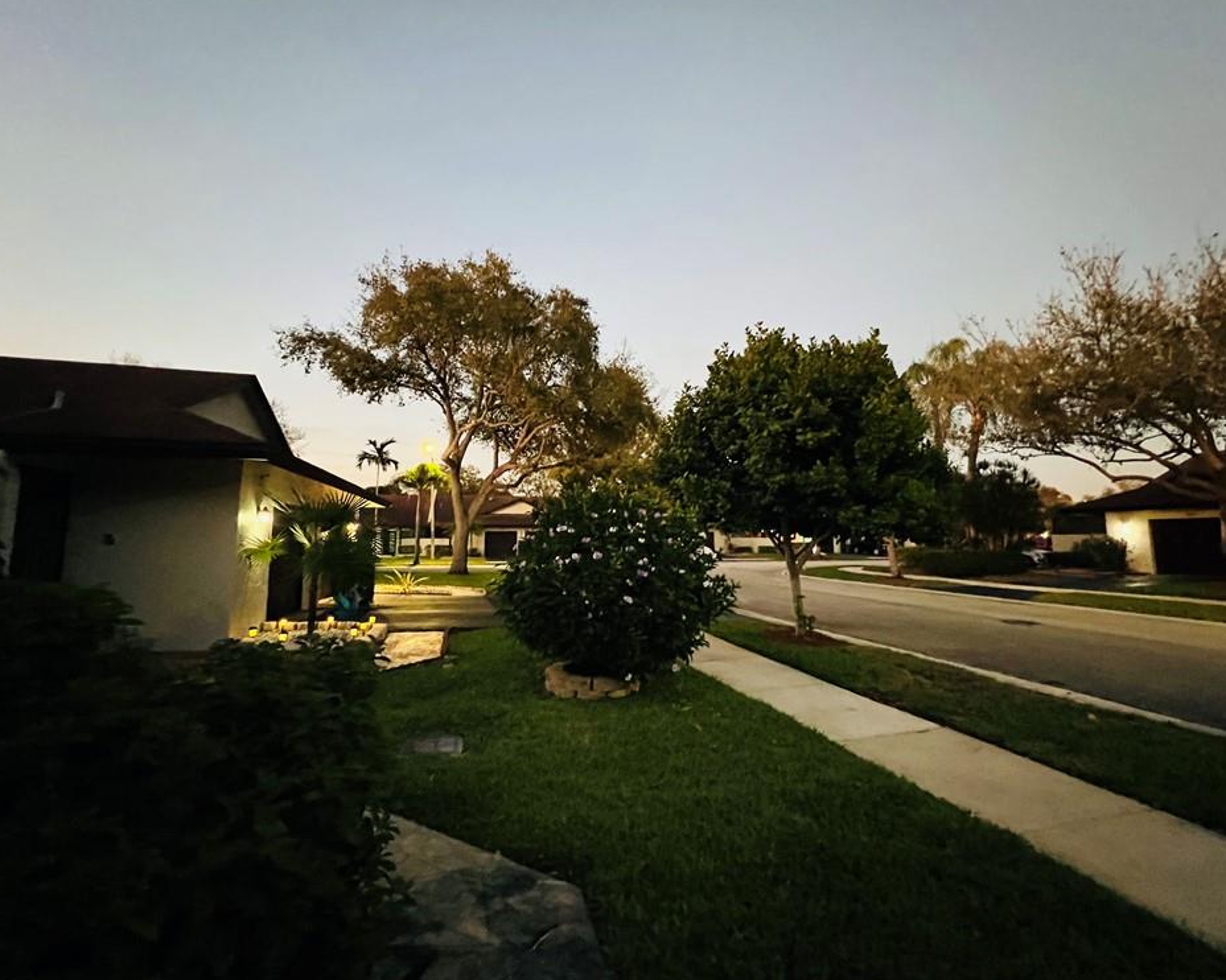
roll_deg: -0.3
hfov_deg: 100.7
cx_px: 618
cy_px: 479
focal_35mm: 14
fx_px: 508
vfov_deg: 87.9
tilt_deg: +6.2
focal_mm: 1.57
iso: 1250
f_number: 1.8
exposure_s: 1/30
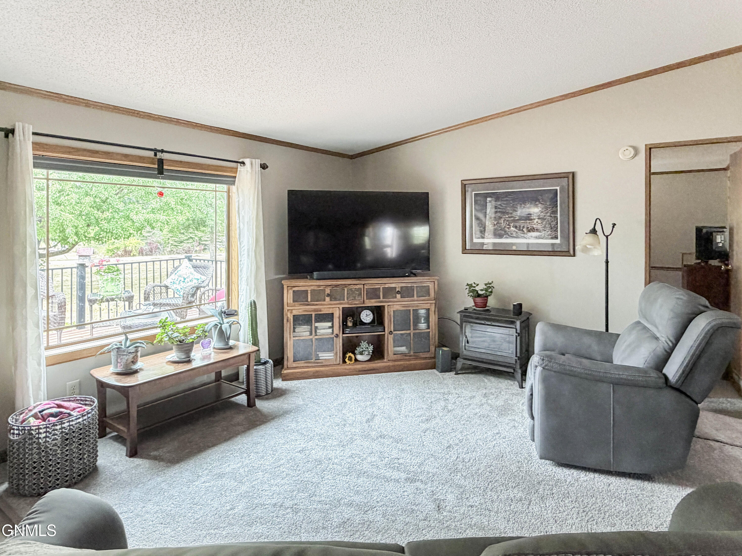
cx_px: 371
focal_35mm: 19
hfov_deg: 84.7
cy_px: 278
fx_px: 407
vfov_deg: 68.7
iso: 160
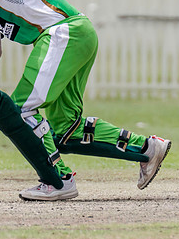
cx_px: 107
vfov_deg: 1.1
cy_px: 11
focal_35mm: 1839
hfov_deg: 0.8
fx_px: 12691
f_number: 7.1
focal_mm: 600
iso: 800
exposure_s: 1/2500
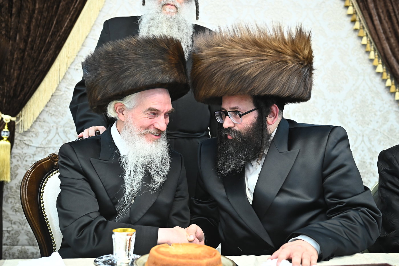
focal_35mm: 55
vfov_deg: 24.6
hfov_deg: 36.3
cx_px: 200
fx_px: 609
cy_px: 133
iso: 2000
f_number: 3.5
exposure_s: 1/200
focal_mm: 55
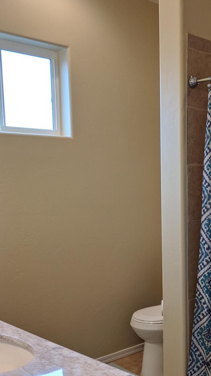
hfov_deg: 24.4
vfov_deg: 42.3
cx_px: 179
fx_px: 477
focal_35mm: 48
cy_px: 251
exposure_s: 1/120
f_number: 2
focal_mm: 4.67
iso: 152
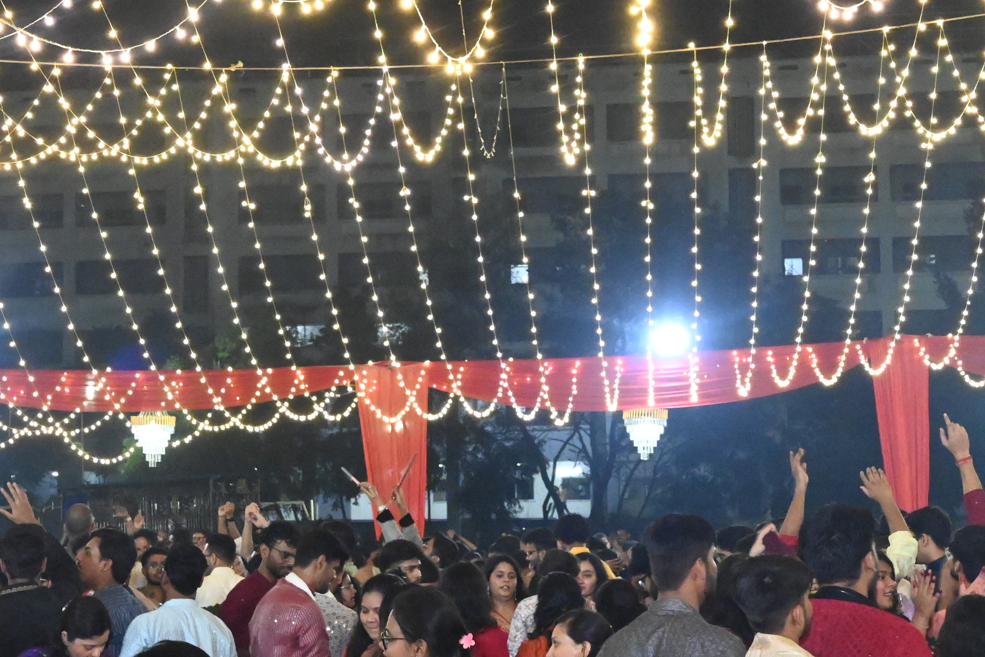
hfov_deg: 27.1
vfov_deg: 18.3
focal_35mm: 74
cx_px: 429
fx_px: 2038
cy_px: 359
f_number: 7.1
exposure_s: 1/80
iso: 8000
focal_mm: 25.5
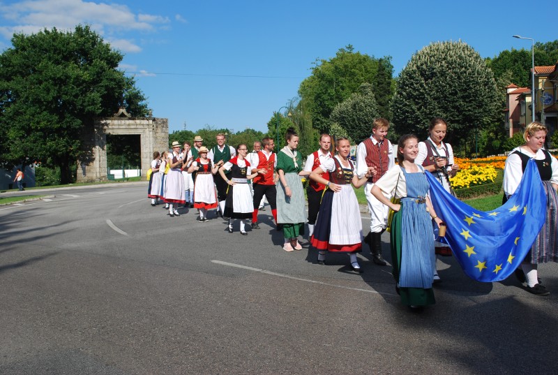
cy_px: 188
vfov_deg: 40.1
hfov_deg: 57.1
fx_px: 513
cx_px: 279
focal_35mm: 33
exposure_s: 1/250
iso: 100
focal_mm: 22
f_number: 8
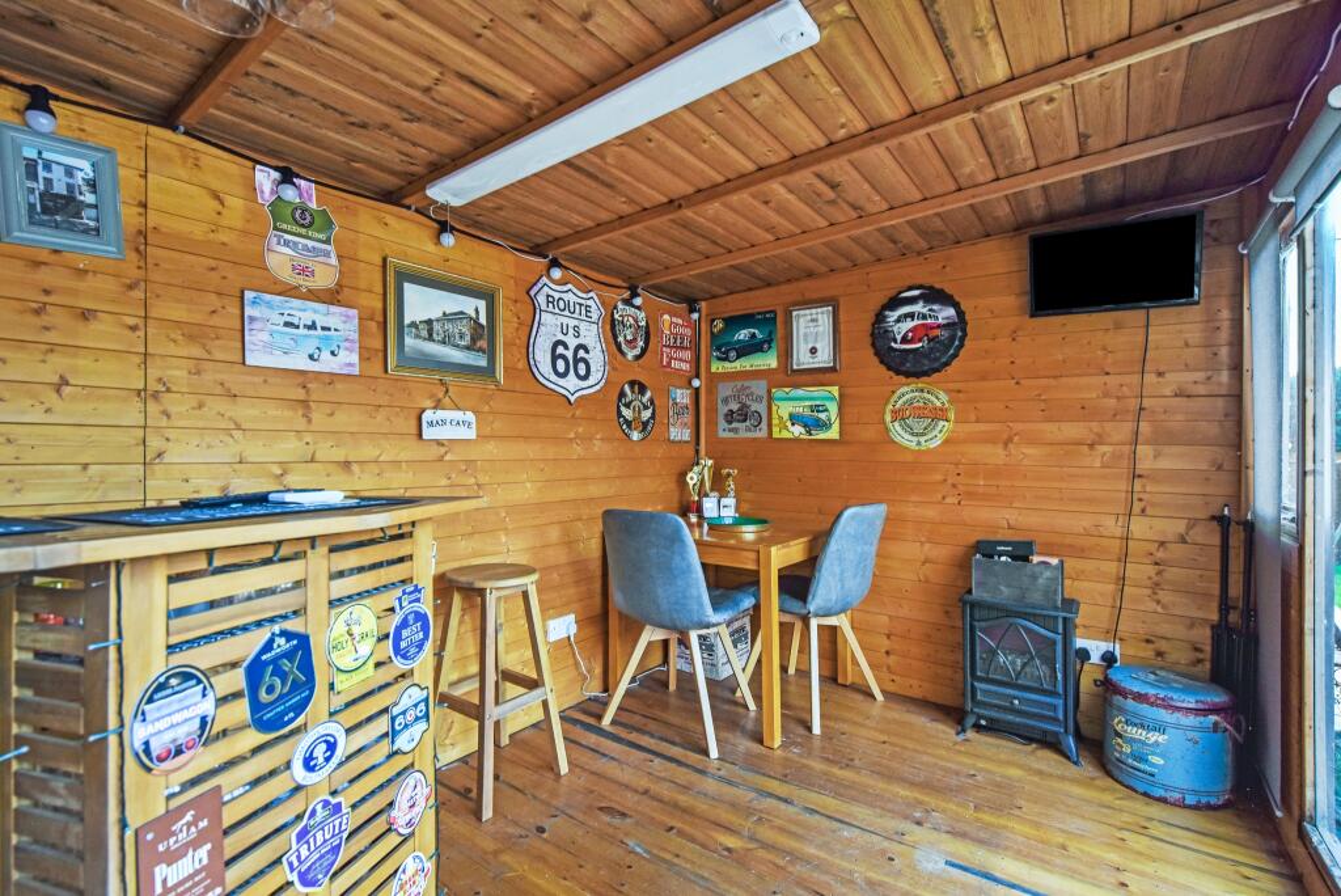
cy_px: 448
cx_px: 670
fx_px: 596
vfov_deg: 73.8
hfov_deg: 96.7
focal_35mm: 16
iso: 400
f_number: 5.6
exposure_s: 1/40
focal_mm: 16
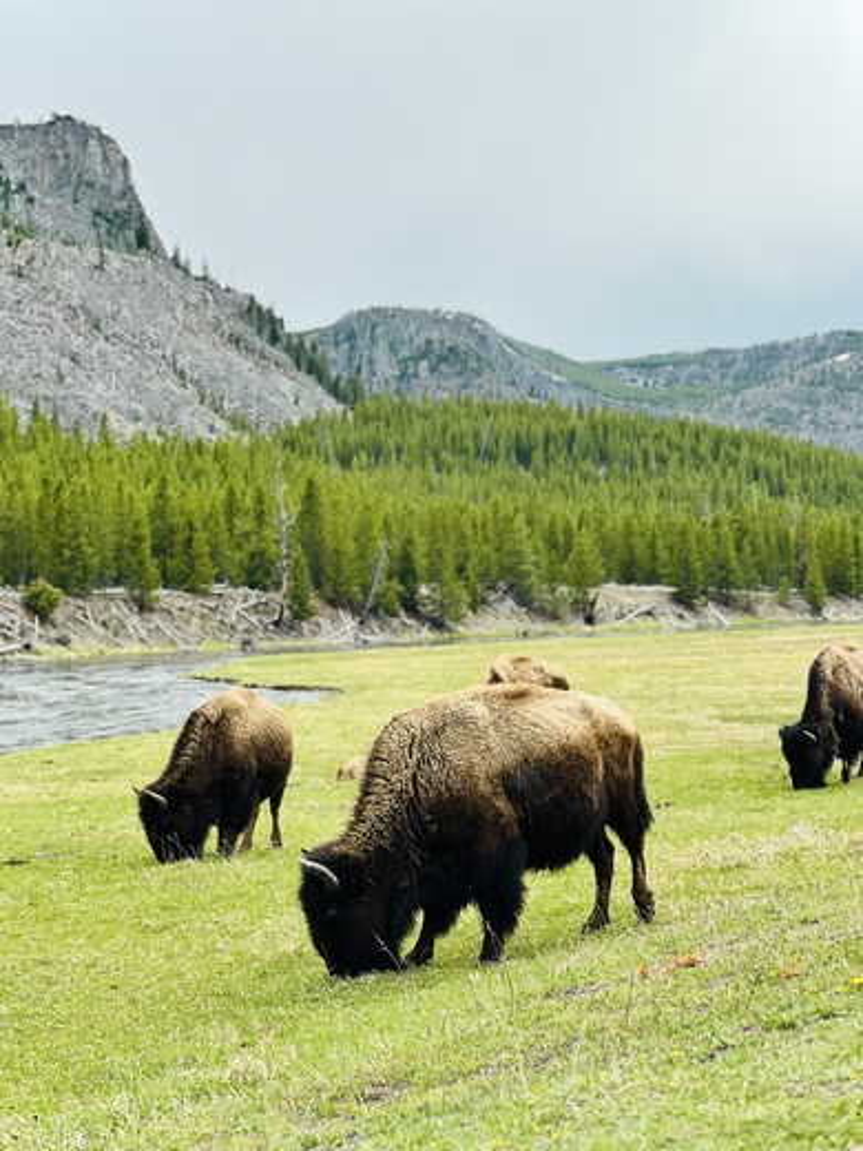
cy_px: 576
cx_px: 432
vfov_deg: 25.3
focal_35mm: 77
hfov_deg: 19.1
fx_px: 2560
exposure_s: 1/271
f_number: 2.8
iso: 25
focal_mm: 9
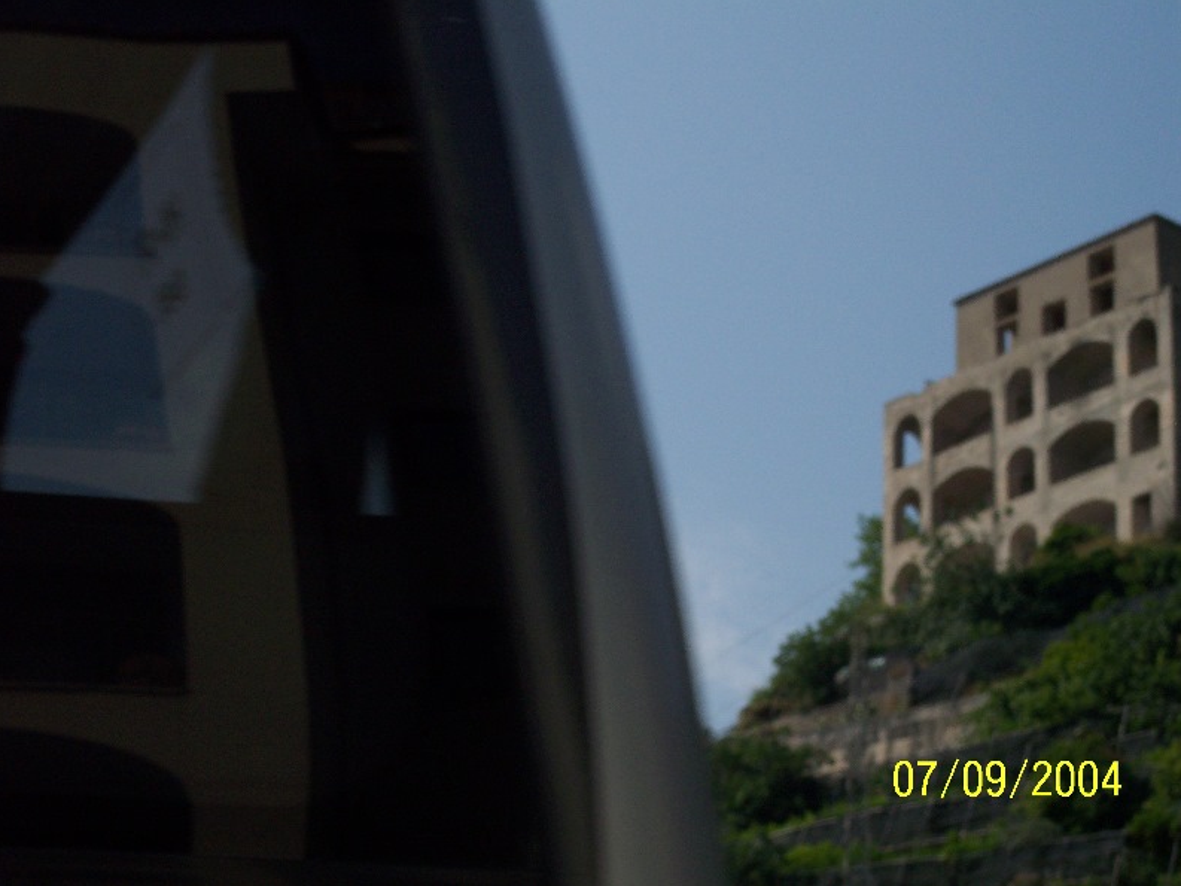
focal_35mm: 115
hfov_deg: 17.1
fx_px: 3924
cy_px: 444
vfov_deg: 12.9
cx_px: 587
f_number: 8
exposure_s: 1/500
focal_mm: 24
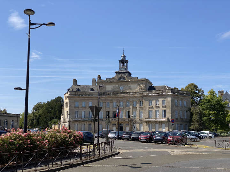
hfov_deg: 36.8
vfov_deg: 28.0
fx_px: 346
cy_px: 86
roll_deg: -0.8
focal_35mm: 52
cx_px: 115
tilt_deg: +8.8
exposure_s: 1/1776
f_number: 2
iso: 20
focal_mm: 6
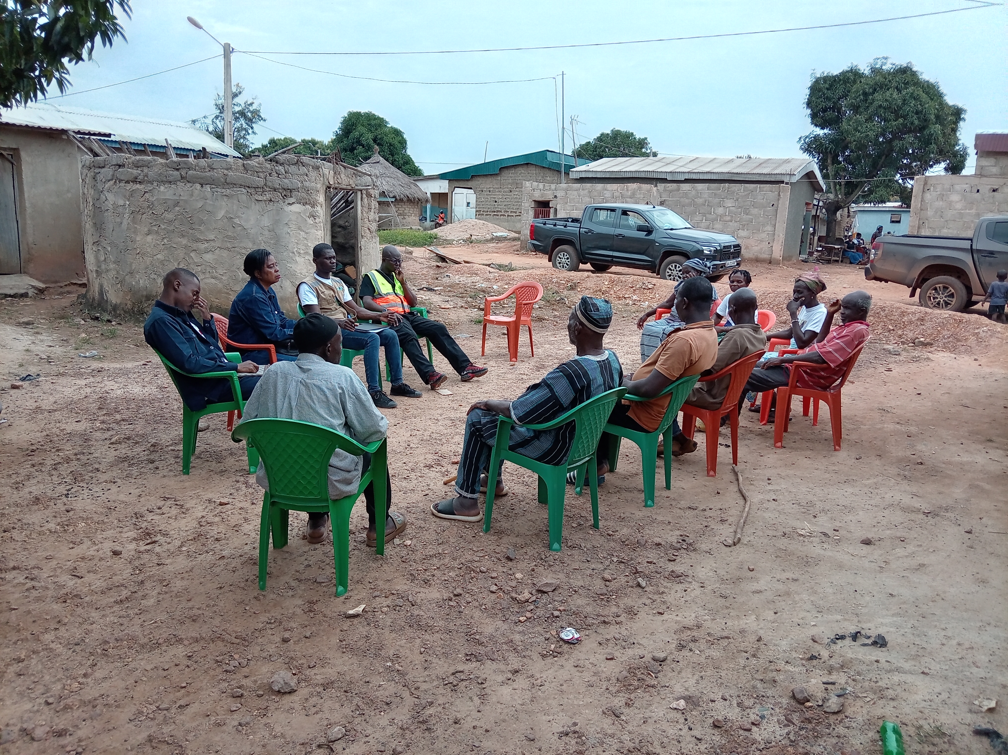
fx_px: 728
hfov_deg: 69.4
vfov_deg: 54.8
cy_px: 378
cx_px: 504
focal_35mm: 25
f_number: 1.8
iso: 100
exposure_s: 1/308
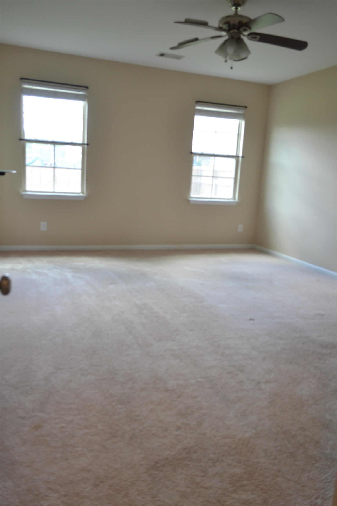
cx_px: 168
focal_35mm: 27
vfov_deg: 67.4
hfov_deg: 47.9
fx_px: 379
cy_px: 253
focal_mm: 18
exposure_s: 1/60
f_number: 4
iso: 400
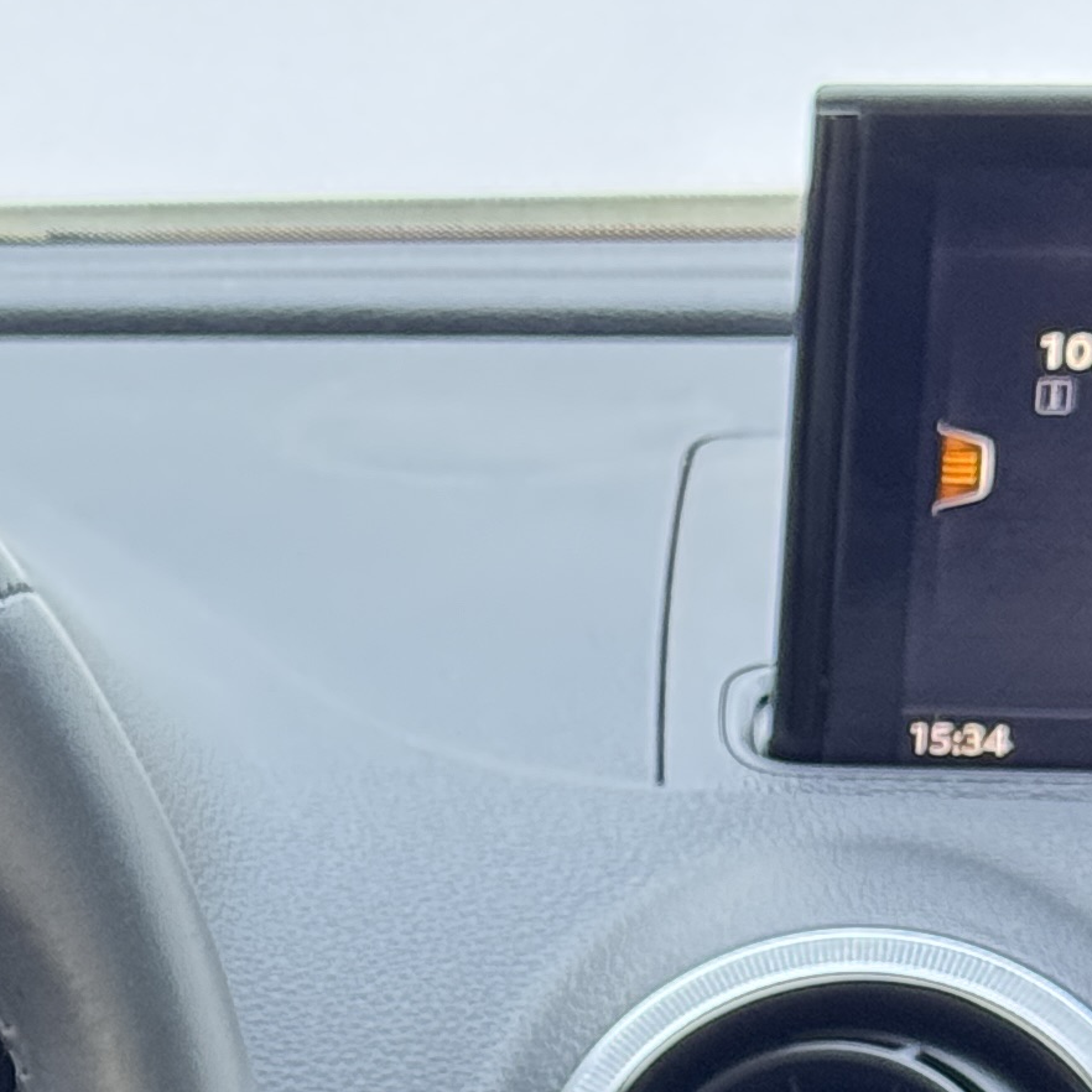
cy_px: 1242
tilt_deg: -14.5
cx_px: -961
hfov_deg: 8.6
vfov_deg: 8.9
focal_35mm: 194
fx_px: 6924
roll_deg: +1.0
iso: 160
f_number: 1.78
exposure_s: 1/50
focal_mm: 6.76
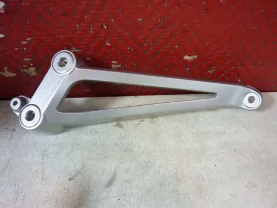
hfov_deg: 55.4
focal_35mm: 33
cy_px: 104
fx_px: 264
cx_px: 138
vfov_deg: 42.9
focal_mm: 5.5
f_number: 2.8
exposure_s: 1/8
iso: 400
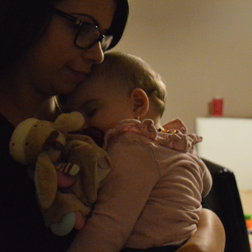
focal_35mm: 67
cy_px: 98
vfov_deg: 25.7
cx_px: 73
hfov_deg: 25.5
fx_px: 552
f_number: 4.5
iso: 6400
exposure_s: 1/160
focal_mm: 24
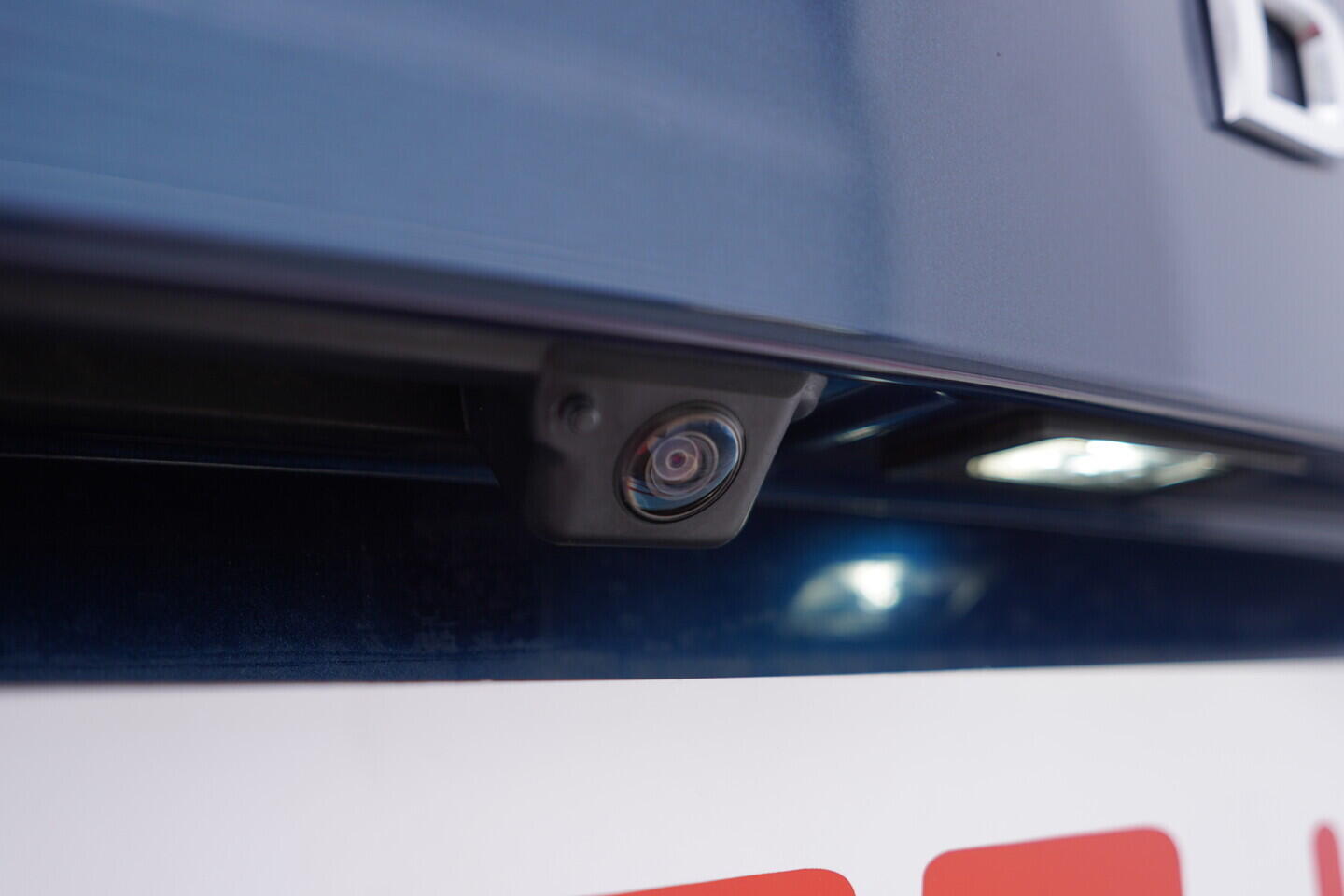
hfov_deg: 53.1
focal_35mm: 36
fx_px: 1344
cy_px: 448
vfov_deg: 36.9
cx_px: 672
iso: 125
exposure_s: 1/40
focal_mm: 24
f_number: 2.8
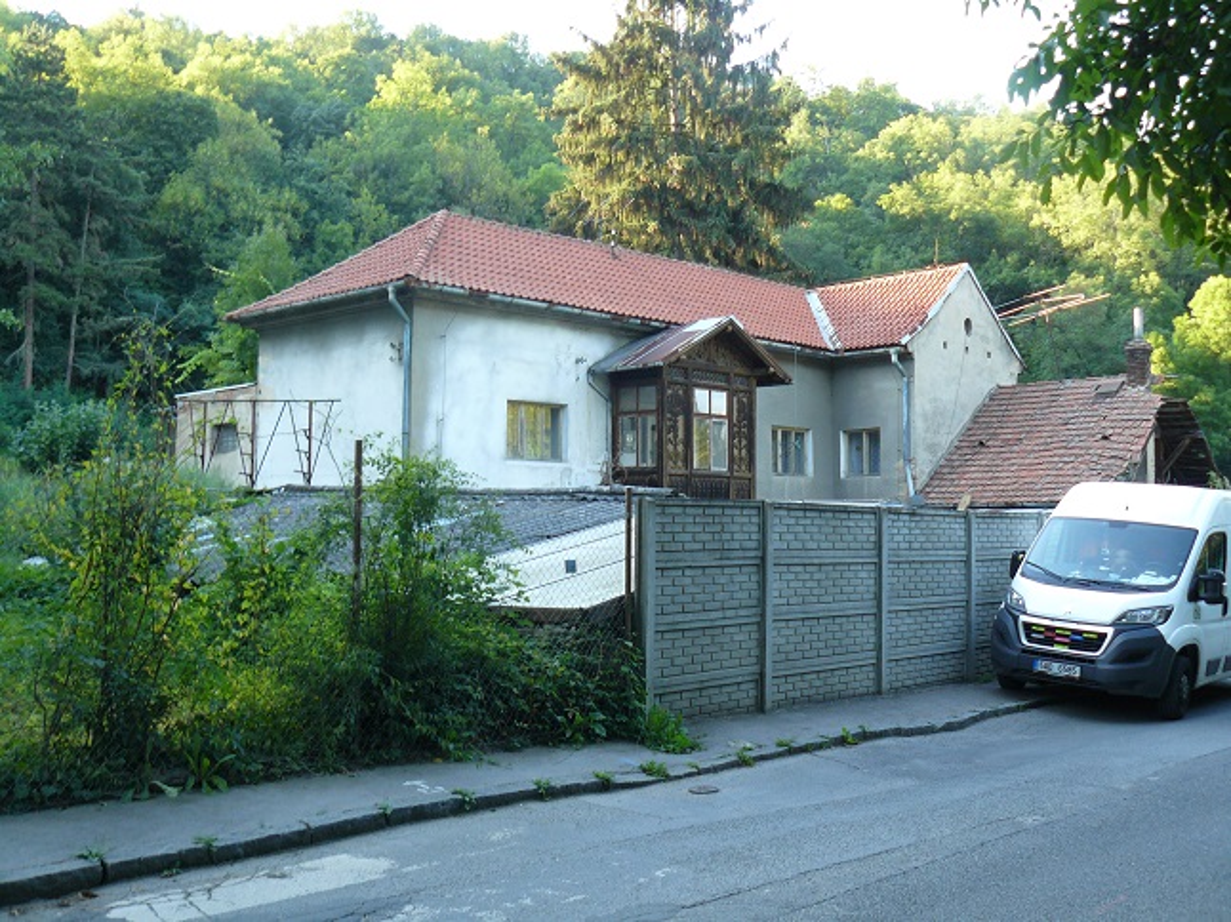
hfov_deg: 51.4
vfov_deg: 39.6
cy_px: 461
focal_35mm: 36
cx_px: 616
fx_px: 1280
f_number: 2.8
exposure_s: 1/60
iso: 100
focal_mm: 6
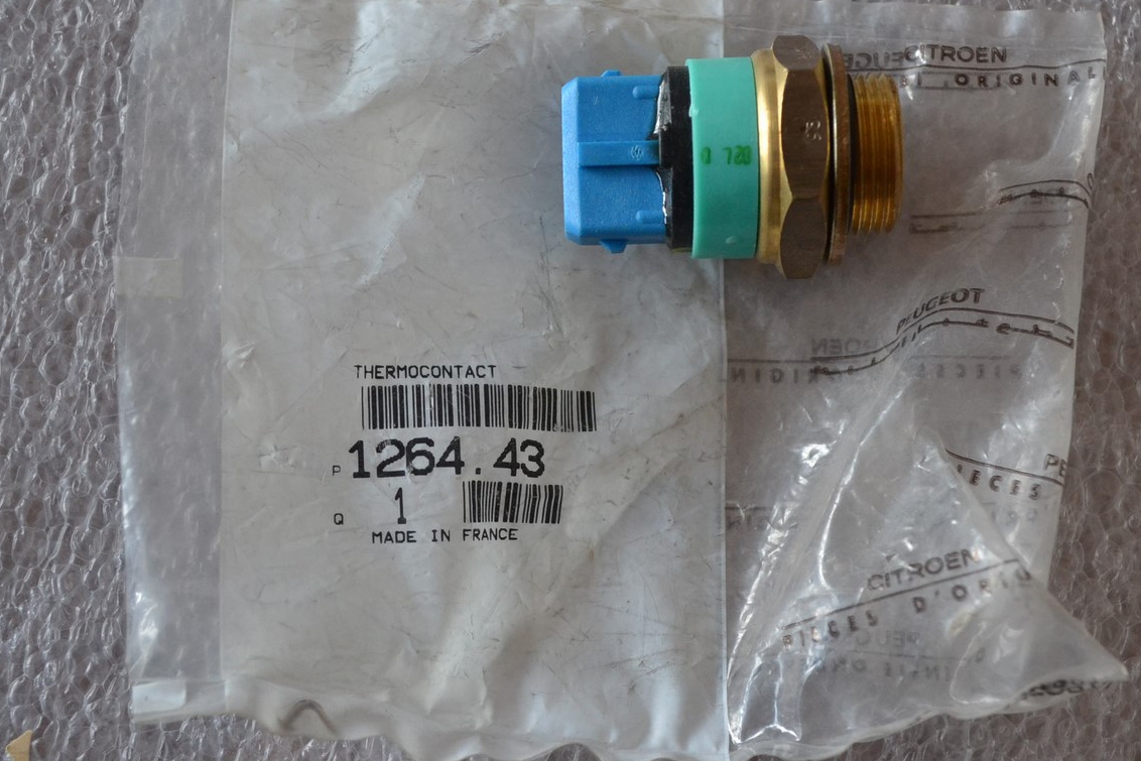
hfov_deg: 32.1
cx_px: 598
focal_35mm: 63
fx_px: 1984
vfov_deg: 21.7
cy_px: 382
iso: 1400
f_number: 5
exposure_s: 1/60
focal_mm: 35
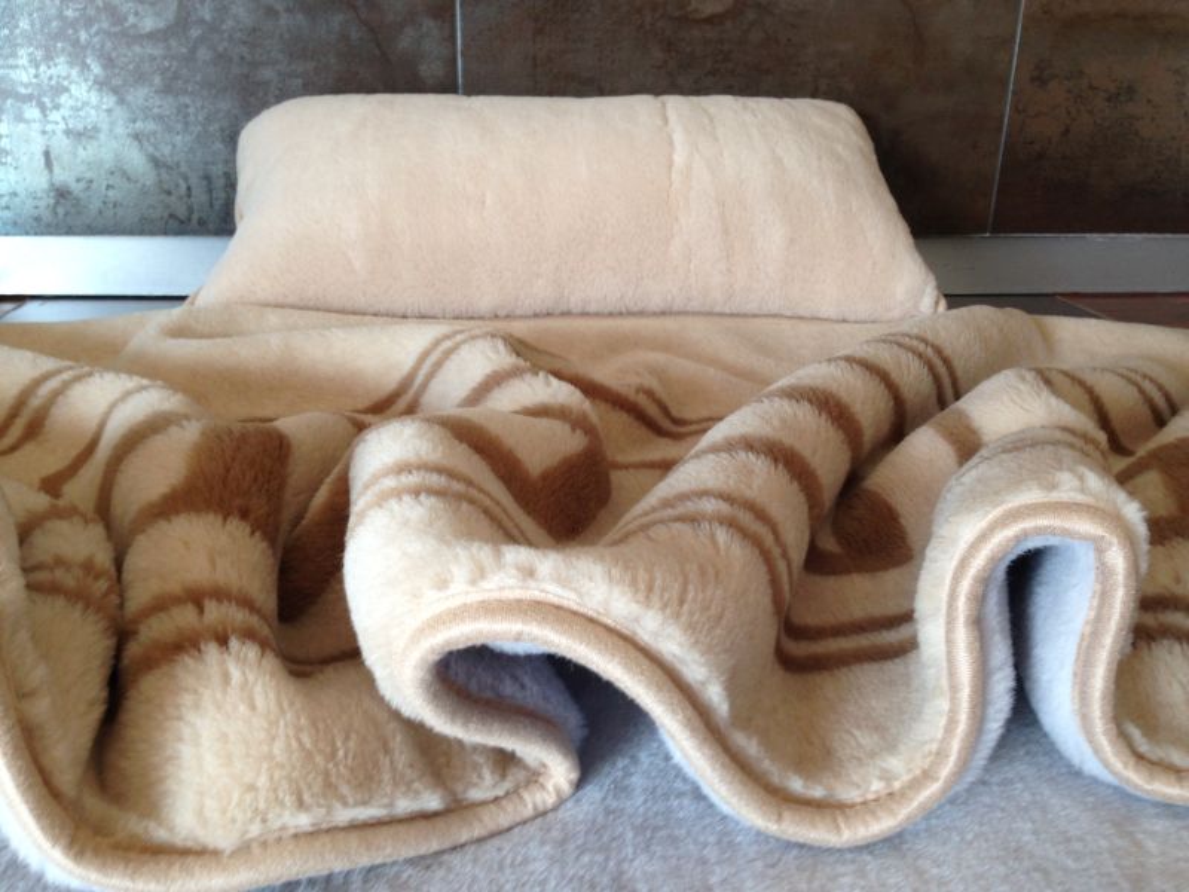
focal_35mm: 33
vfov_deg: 42.9
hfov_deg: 55.4
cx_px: 594
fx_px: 1133
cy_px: 446
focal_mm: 4.12
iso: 64
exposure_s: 1/30
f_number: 2.4
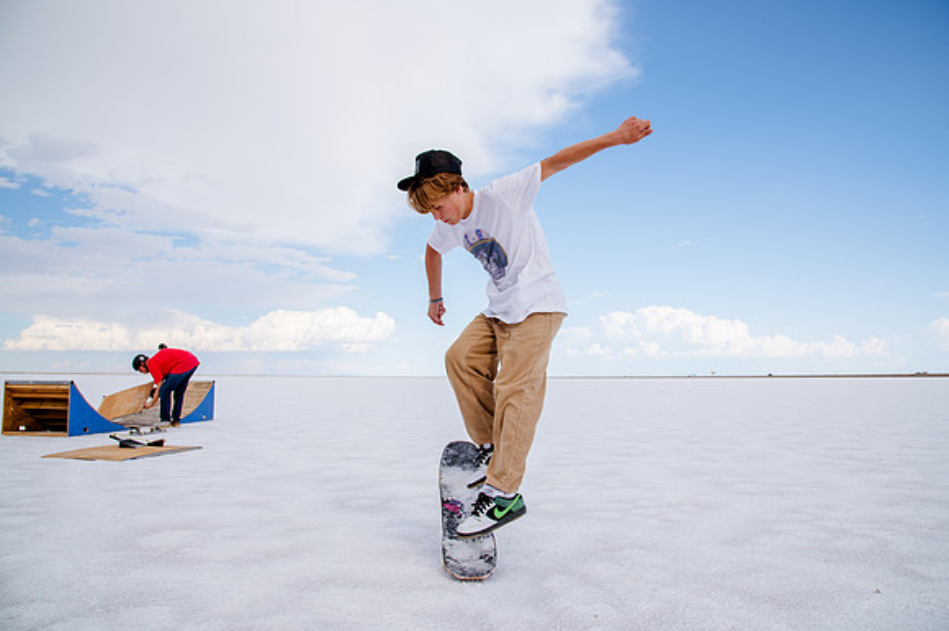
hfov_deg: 71.7
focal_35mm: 25
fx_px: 657
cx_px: 485
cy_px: 316
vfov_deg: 51.4
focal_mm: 24
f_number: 8
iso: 250
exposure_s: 1/640
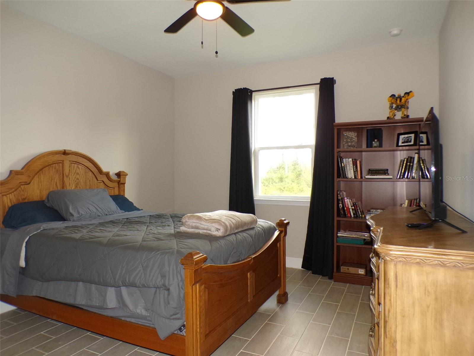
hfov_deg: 71.6
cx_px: 237
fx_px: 329
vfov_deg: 56.8
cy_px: 178
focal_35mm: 24
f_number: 3
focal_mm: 4.3
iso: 200
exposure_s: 1/34
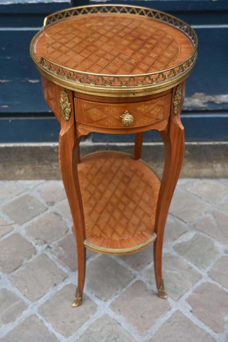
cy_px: 171
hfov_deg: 34.2
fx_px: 370
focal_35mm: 39
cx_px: 114
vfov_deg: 49.6
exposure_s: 1/250
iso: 250
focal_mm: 26
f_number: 4
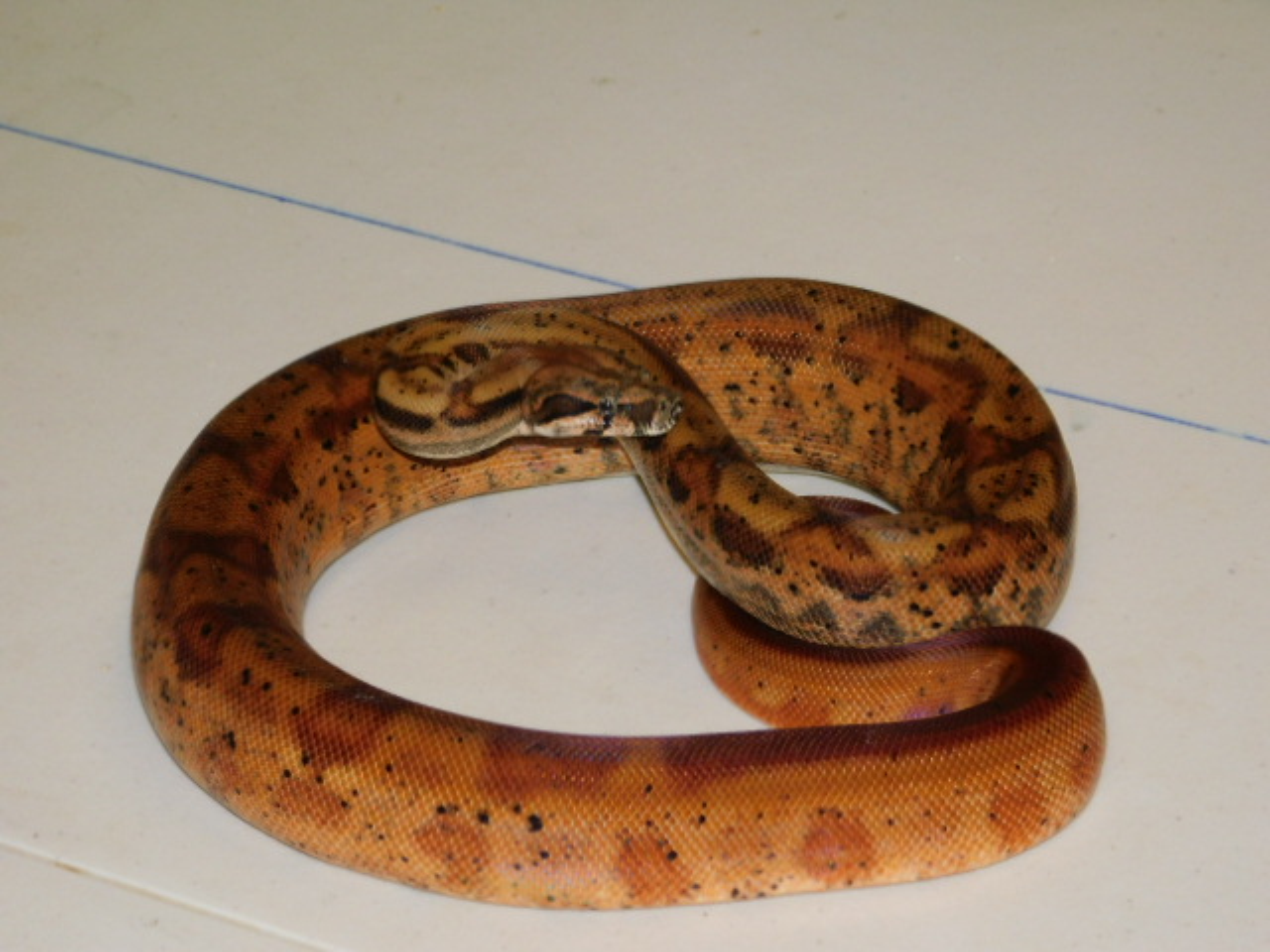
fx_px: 4219
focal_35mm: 115
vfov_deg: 12.9
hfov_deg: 17.1
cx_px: 635
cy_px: 476
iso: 200
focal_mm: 20.3
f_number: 4.8
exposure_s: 1/60
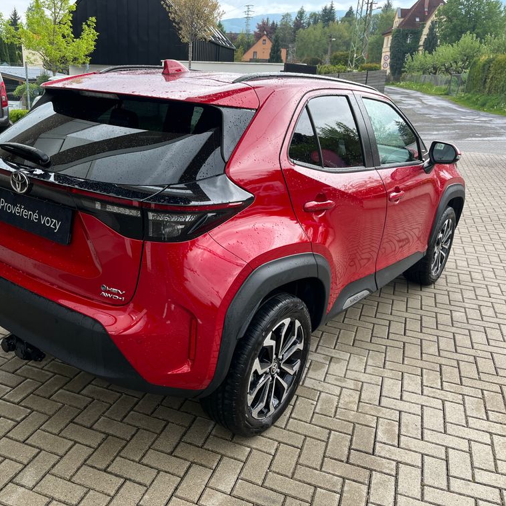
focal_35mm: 31
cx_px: 193
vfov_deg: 52.5
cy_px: 251
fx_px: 513
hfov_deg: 52.0
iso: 40
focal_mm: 5.1
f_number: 1.6
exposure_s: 1/161
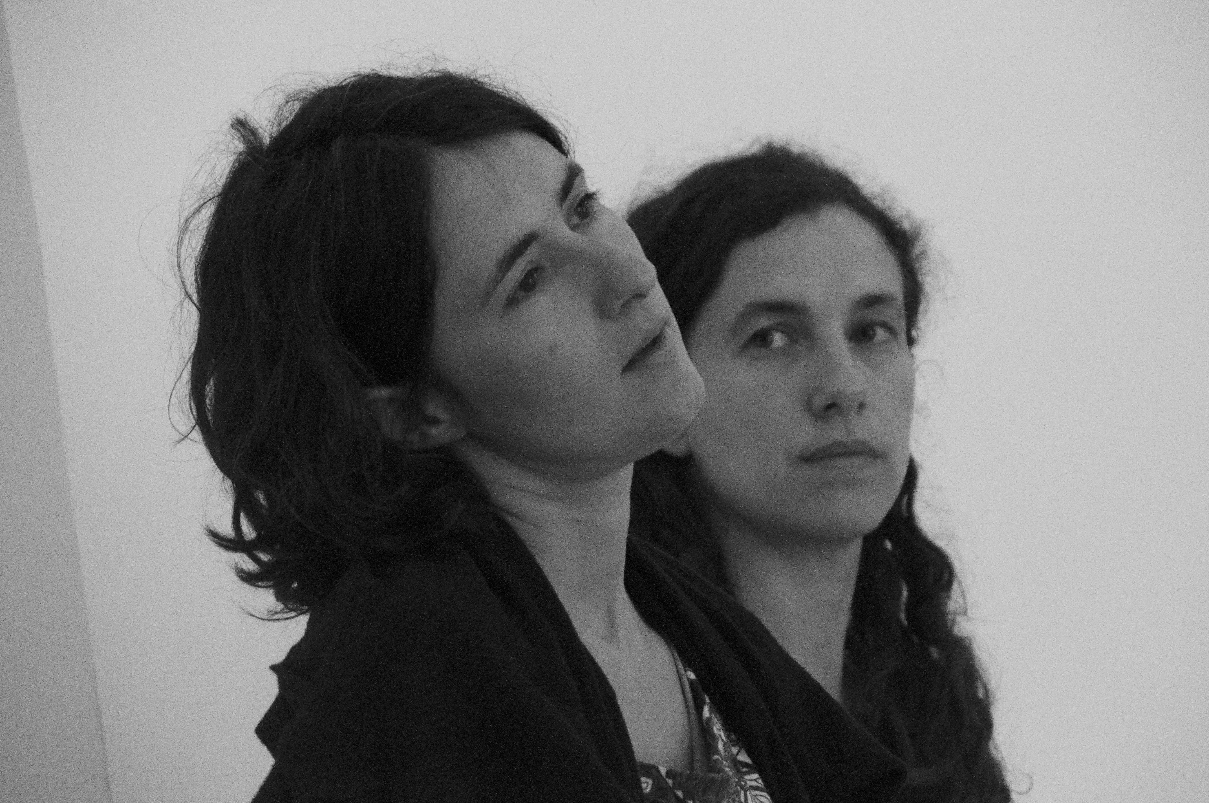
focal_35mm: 300
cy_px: 402
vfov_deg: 4.6
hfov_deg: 6.9
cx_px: 604
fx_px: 10063
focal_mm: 200
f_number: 9
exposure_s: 1/80
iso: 2500
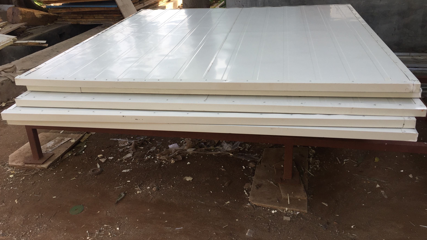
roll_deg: +0.5
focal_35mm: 33
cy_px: 93
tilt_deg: -19.2
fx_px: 374
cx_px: 211
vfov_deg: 35.5
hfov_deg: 59.5
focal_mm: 4.15
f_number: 2.2
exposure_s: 1/234
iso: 32
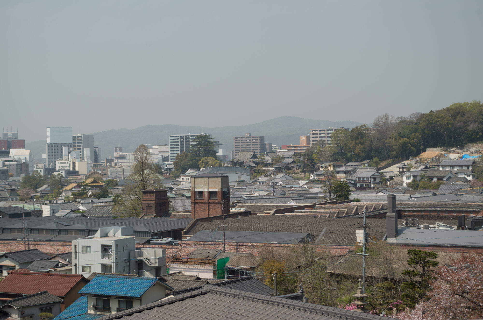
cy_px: 160
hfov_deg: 30.1
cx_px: 242
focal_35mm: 67
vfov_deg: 20.2
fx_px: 897
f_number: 7.1
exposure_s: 1/250
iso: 100
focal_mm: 45
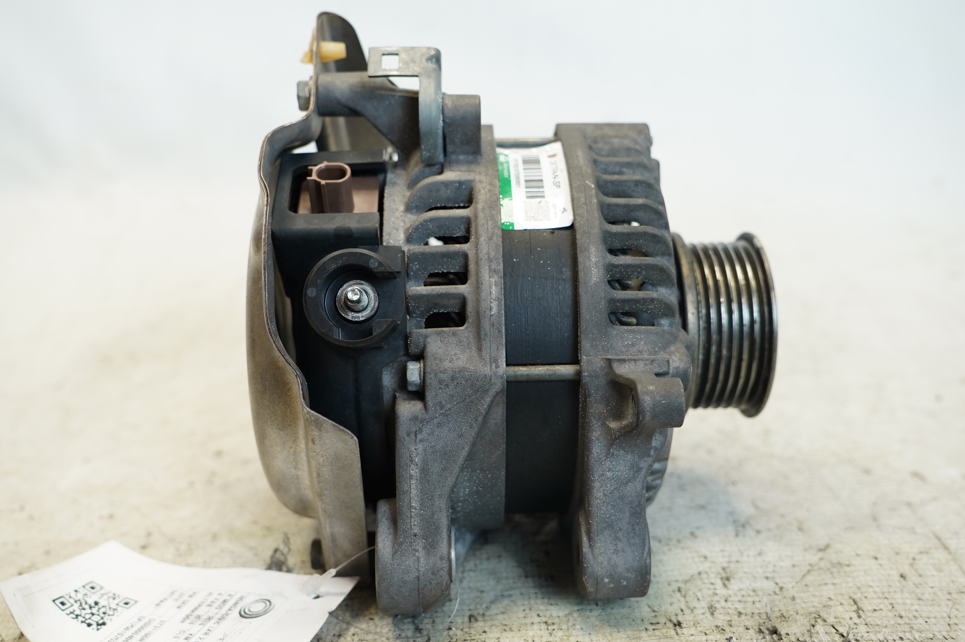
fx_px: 991
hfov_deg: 51.9
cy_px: 321
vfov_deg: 35.9
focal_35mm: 37
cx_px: 482
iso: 250
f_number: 4
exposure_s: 1/60
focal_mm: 25
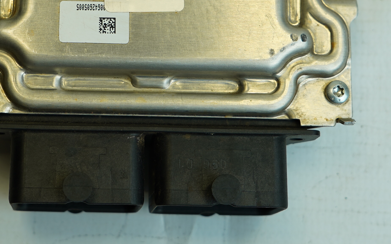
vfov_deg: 12.9
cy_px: 4
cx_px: 138
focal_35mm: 100
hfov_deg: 20.7
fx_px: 1066
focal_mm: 31
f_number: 4
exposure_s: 1/100
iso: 100
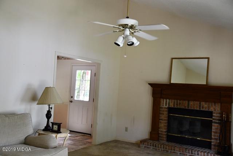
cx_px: 116
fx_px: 253
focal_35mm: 39
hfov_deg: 49.5
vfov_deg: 34.3
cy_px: 78
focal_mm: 26
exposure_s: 1/125
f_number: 3.8
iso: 1100
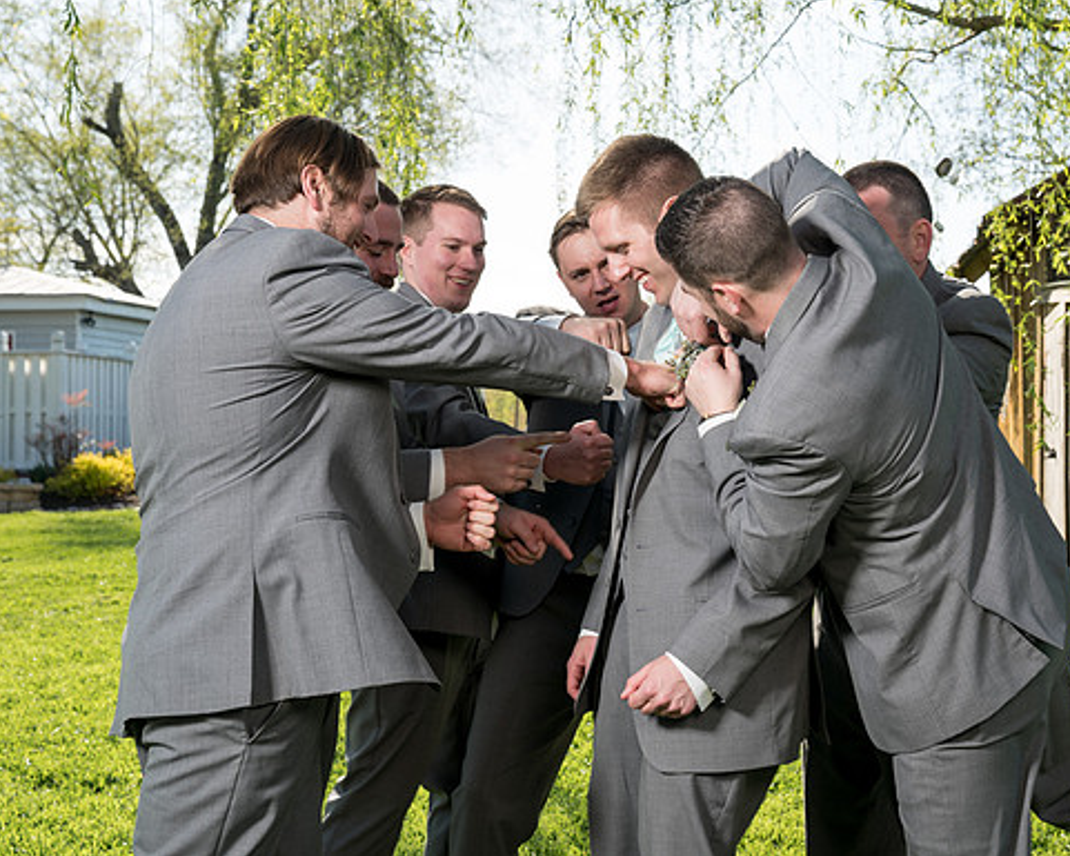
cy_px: 396
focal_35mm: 59
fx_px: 1869
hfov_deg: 31.8
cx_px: 666
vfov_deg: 25.8
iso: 100
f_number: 5.6
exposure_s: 1/200
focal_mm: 47
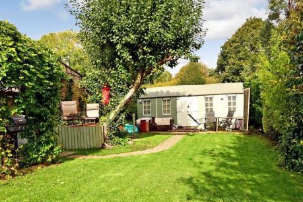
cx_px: 140
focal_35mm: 30
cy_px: 118
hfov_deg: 61.9
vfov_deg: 43.4
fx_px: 252
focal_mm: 14
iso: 400
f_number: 7.1
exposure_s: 1/640
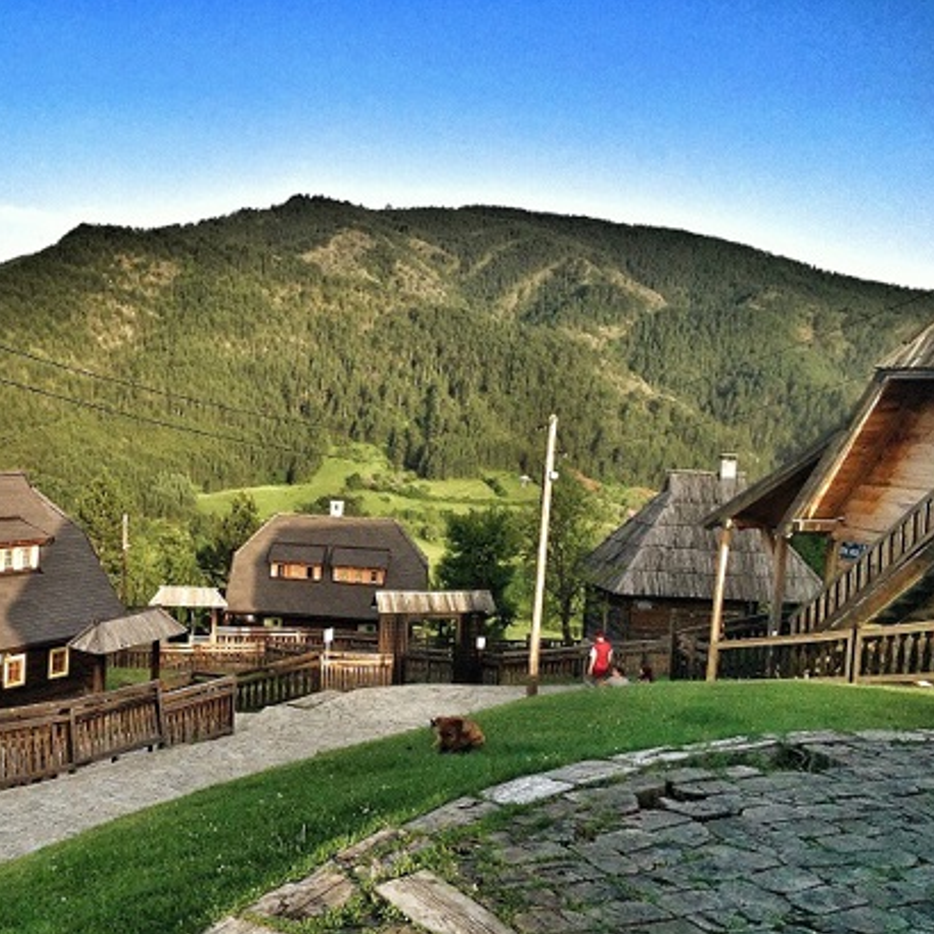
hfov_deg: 40.6
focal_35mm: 40
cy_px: 540
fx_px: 1221
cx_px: 228
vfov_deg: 41.7
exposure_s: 1/1883
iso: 32
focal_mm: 4.15
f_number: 2.2
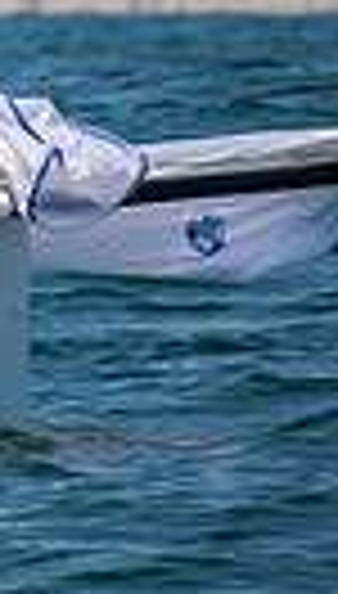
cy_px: 7
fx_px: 25410
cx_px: -958
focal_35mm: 1607
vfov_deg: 1.3
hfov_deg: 0.8
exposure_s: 1/1000
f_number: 6.3
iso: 200
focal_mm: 230
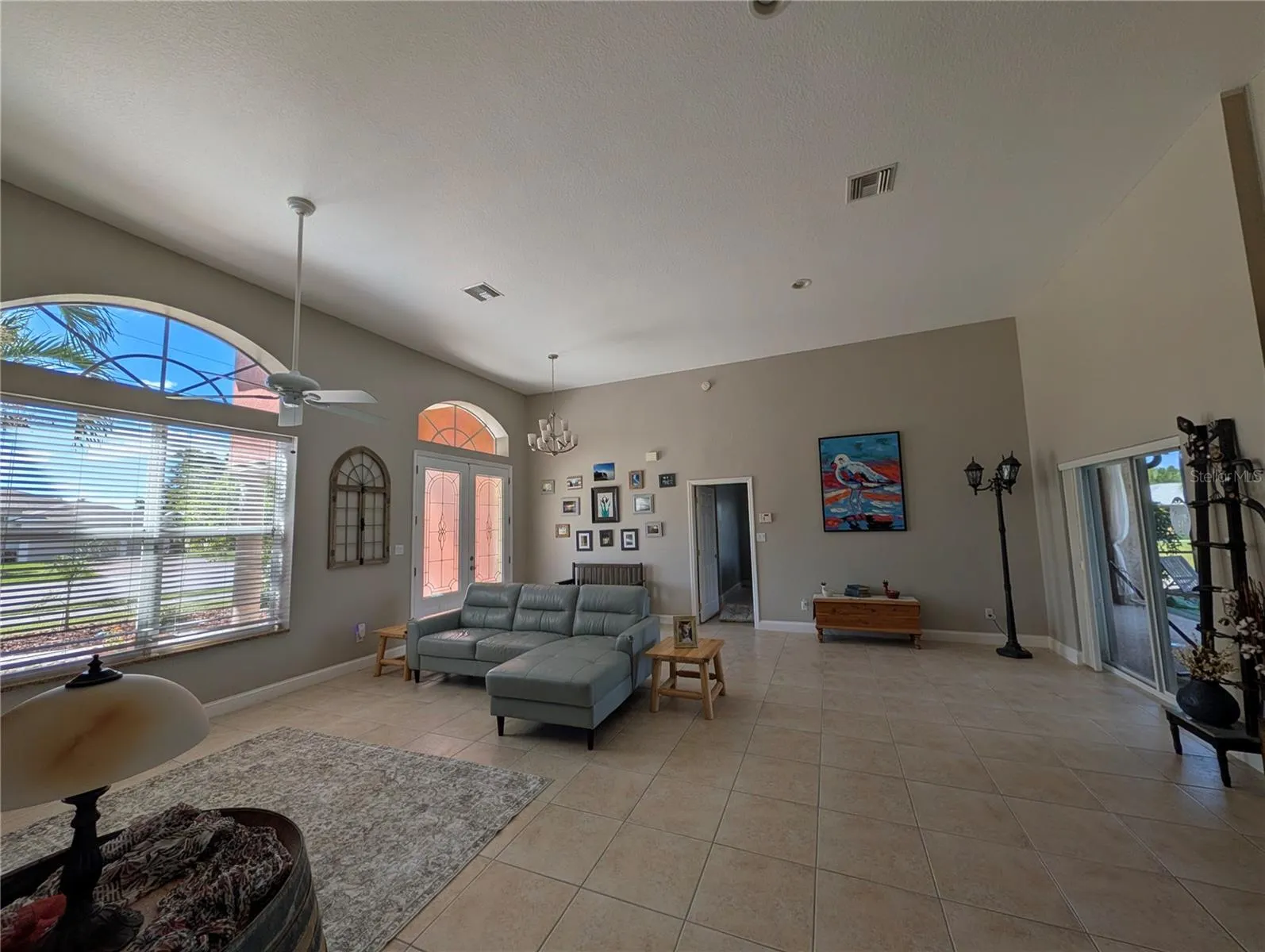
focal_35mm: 12
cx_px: 632
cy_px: 476
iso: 50
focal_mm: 2.02
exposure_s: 1/780
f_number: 1.7
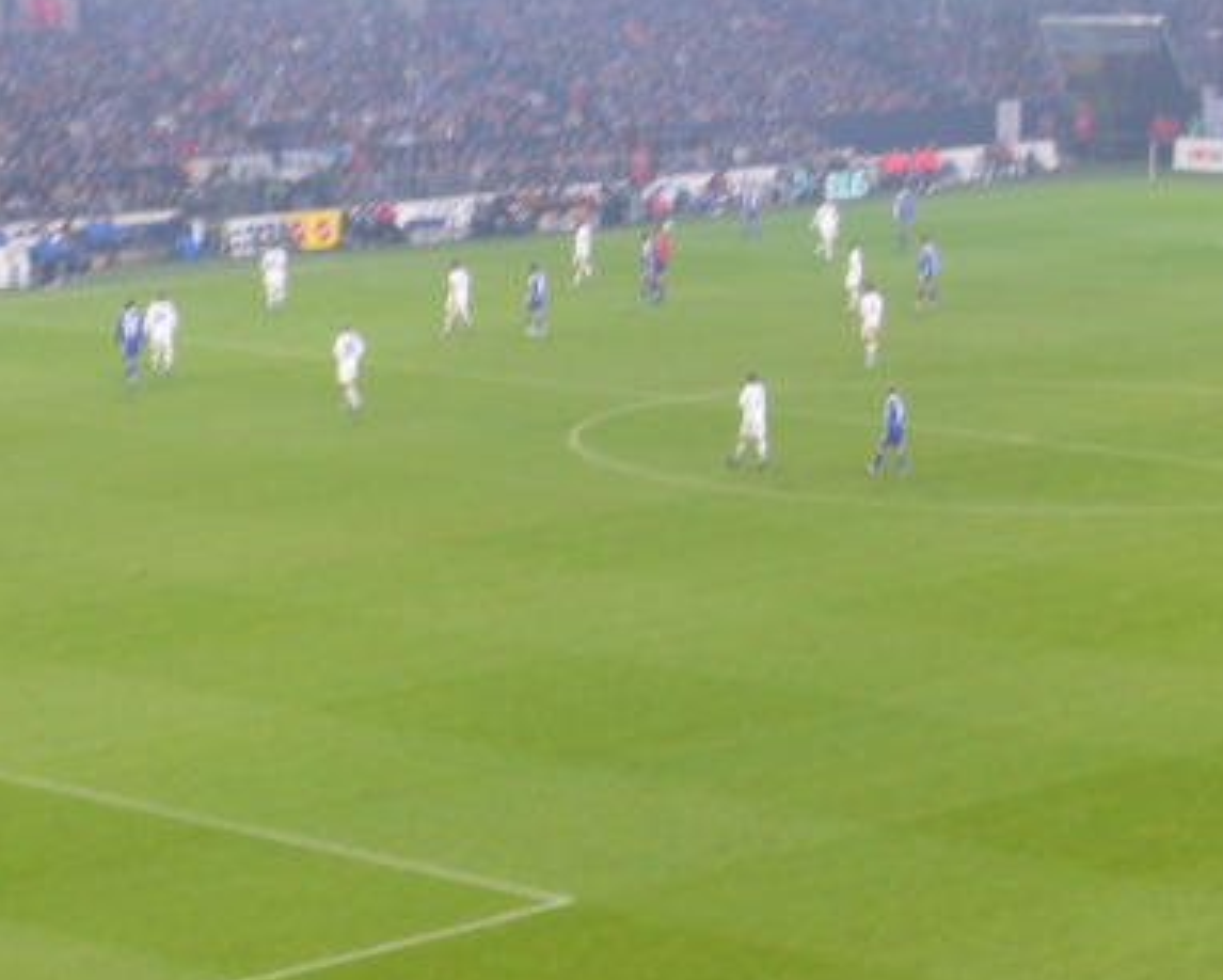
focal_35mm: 134
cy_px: 415
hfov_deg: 14.4
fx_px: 4853
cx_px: 487
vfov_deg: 11.5
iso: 125
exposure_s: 1/15
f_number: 5
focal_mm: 17.4
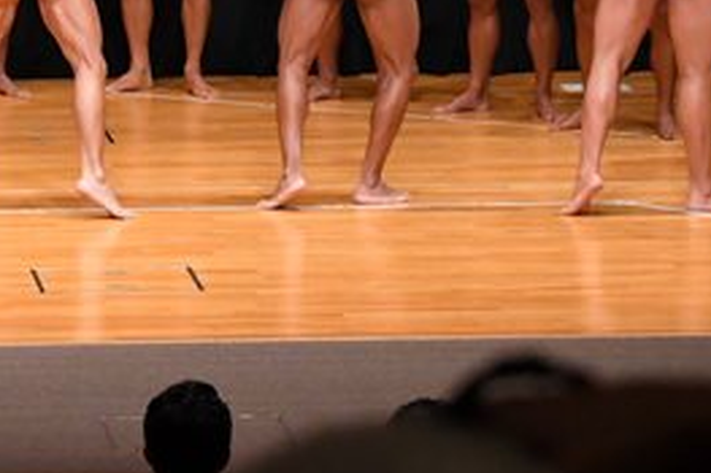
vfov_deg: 4.0
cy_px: -108
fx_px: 6809
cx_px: 331
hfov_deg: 6.0
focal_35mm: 345
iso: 4000
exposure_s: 1/400
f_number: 5.6
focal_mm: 78
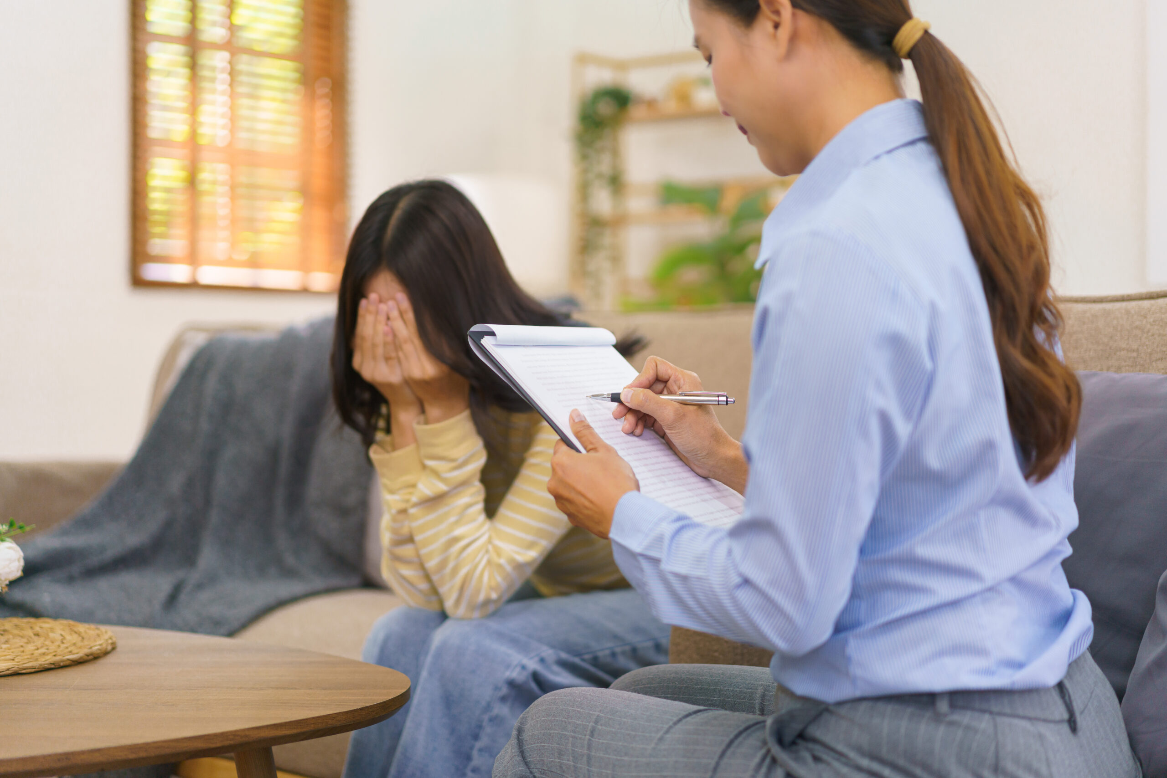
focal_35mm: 55
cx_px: 584
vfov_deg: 24.6
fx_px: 1783
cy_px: 389
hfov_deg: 36.2
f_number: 1.8
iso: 400
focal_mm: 55
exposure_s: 1/160
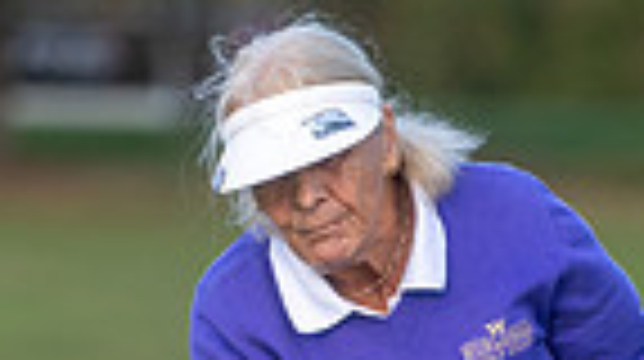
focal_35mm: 1275
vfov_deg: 0.9
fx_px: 21744
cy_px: 866
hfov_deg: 1.7
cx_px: 504
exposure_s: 1/1000
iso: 500
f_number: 5
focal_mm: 300
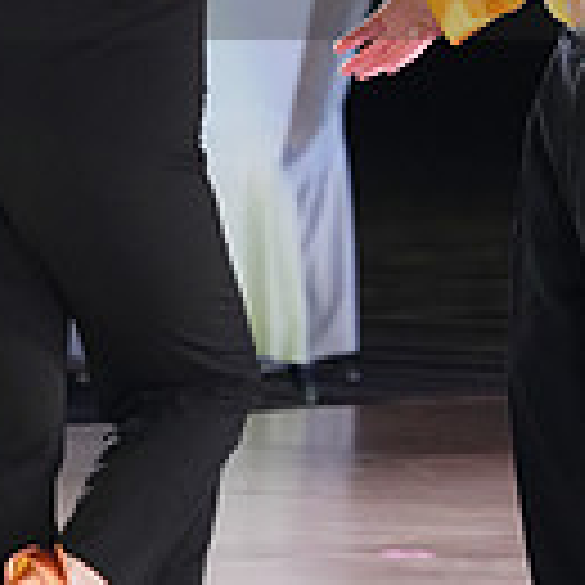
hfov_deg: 2.5
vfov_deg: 2.5
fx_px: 13518
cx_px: 263
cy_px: -108
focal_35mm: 707
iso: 5000
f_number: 4
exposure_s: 1/400
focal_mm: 187
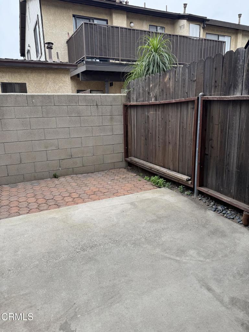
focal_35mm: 24
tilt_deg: -13.8
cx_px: 124
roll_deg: +1.2
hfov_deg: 56.8
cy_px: 166
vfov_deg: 71.6
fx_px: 230
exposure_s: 1/491
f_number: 1.78
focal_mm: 6.76
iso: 80
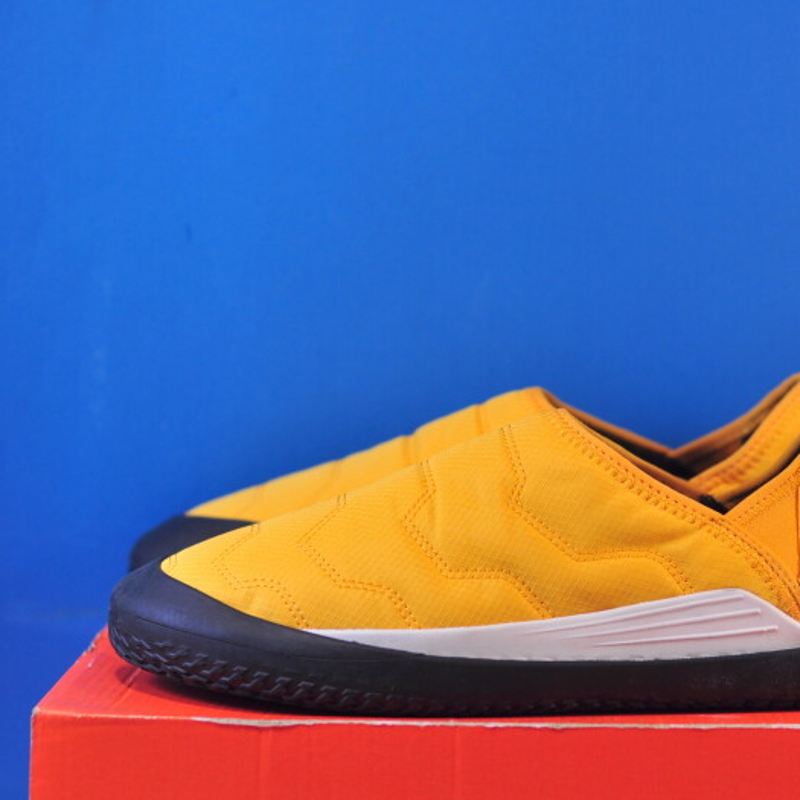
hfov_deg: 17.9
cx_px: 538
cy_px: 397
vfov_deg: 17.9
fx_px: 2536
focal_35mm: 97
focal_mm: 50
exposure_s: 1/320
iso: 250
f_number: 2.8
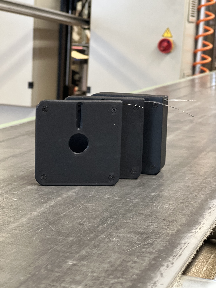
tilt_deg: -9.6
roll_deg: -1.6
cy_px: 144
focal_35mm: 77
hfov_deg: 19.1
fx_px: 641
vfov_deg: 25.3
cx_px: 108
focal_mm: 9
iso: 400
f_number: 2.8
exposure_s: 1/33
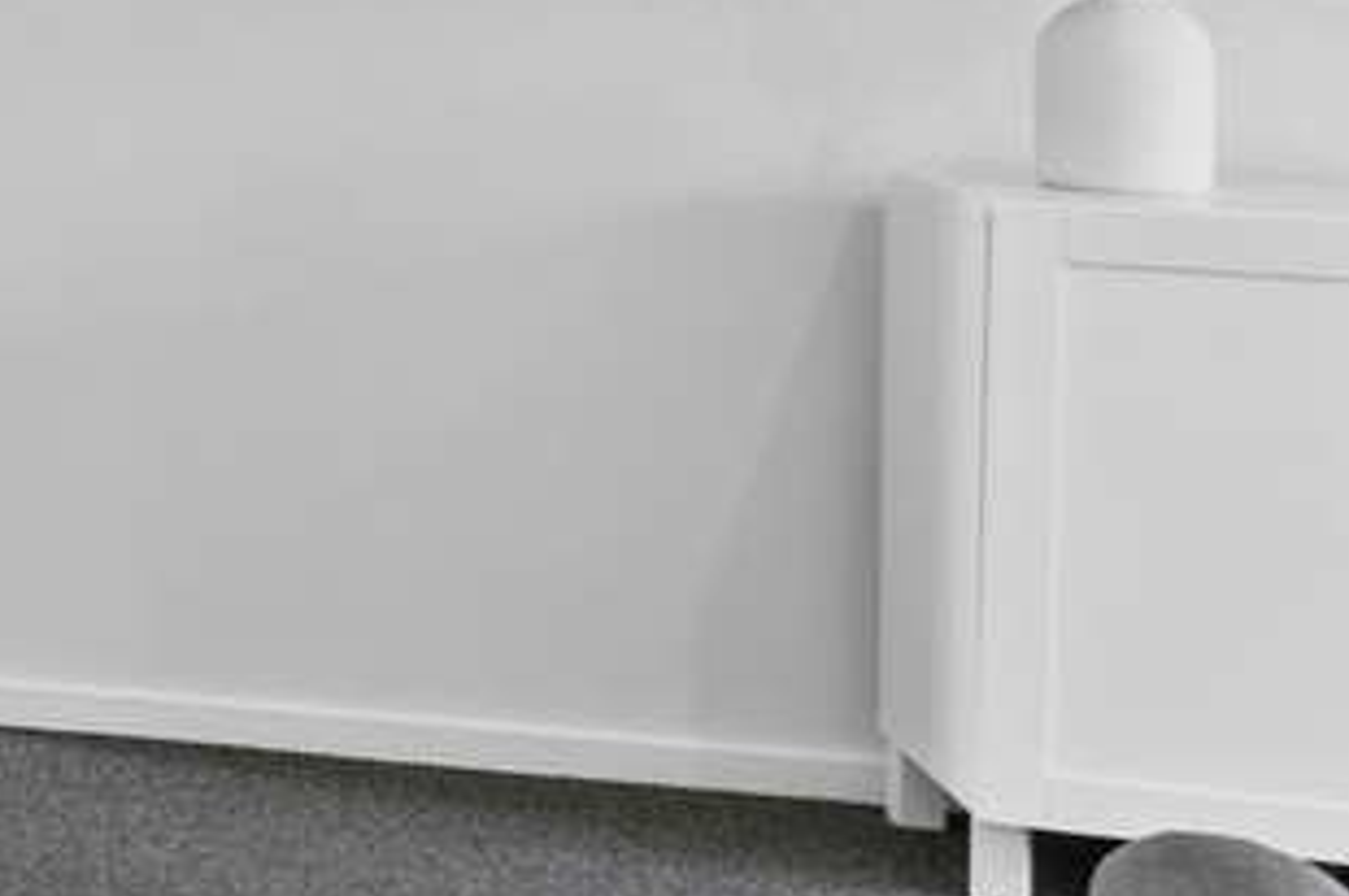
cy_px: -161
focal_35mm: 93
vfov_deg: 14.2
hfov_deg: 14.4
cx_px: -1889
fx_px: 3481
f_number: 8
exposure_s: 1/4
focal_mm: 10
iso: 200
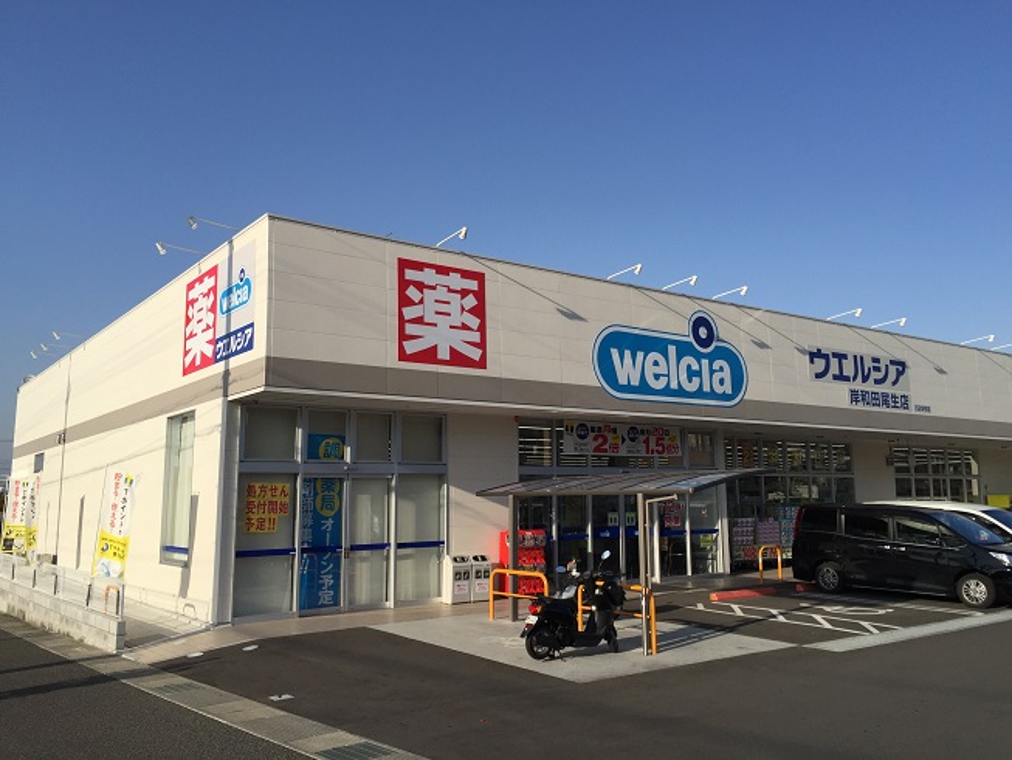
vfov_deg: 48.2
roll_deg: +0.3
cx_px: 506
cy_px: 380
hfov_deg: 61.7
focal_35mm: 29
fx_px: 848
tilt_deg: +9.2
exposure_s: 1/3049
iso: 32
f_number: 2.2
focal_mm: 4.15
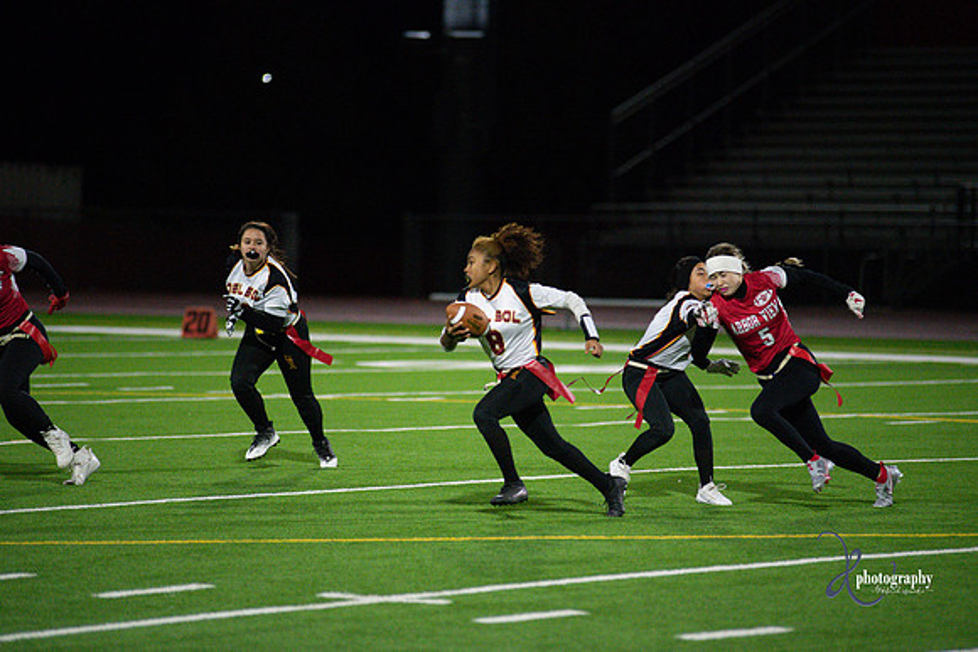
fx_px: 5434
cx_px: 489
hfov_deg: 10.3
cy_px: 326
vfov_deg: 6.9
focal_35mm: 200
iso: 11400
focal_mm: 200
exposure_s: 1/2500
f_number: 2.8
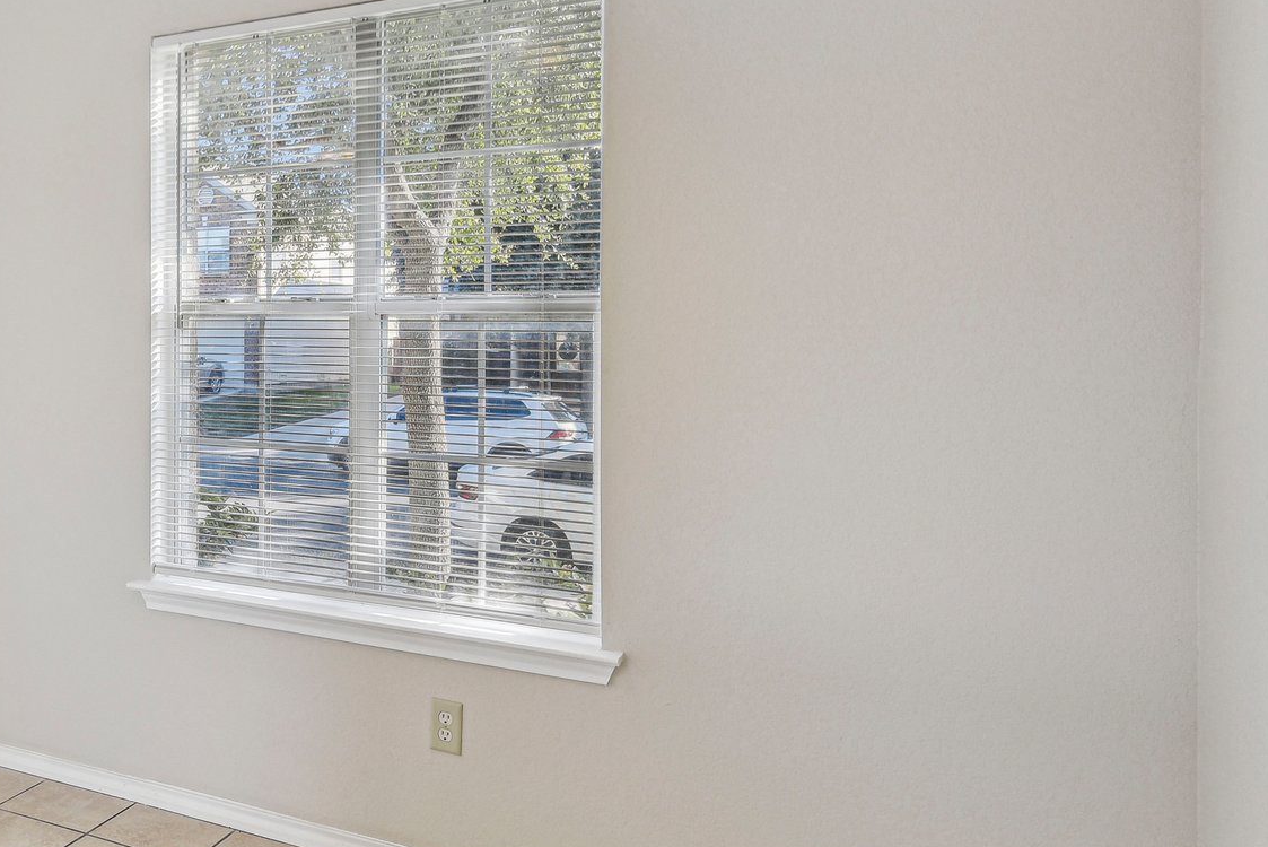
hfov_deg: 56.1
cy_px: 345
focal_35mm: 31
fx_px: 1092
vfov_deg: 42.2
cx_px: 261
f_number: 8
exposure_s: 1/20
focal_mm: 17
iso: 400
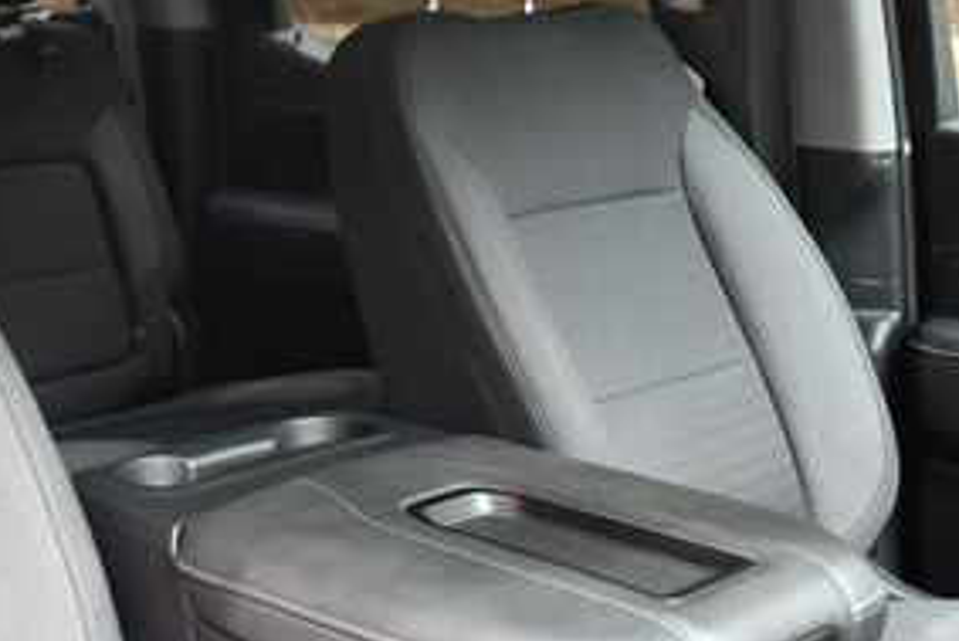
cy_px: 258
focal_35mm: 61
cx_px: 37
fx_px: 1626
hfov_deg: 30.9
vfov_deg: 22.3
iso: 800
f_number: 3.5
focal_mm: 18
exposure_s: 1/160
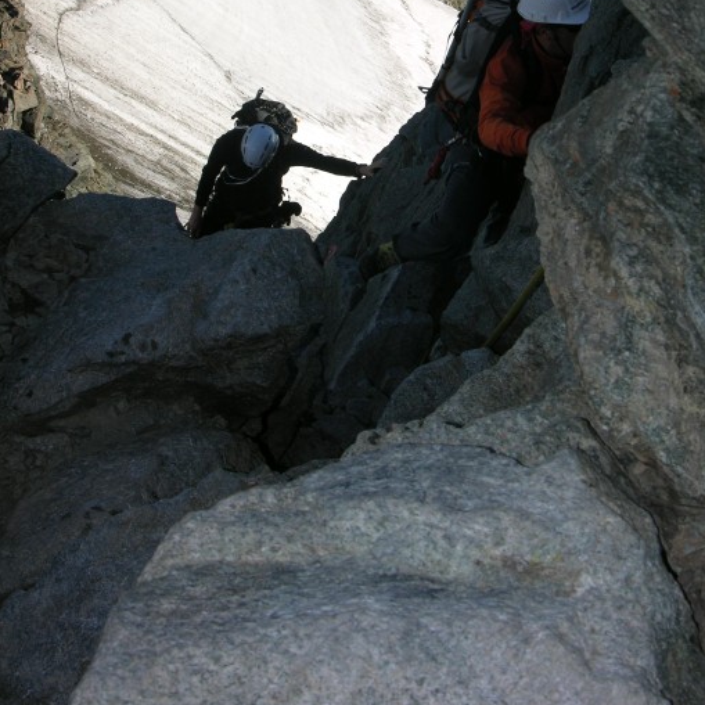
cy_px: 184
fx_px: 2028
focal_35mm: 88
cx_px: 396
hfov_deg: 19.7
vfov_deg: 19.6
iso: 50
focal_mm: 16.8
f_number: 5.8
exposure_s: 1/234
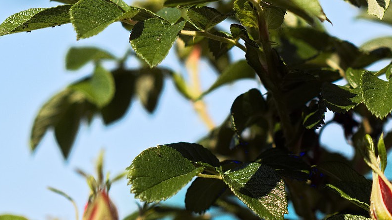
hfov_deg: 11.5
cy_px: 43
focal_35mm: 188
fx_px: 1954
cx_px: 233
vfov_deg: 6.4
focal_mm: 43
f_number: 1.6
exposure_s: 1/1000
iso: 100
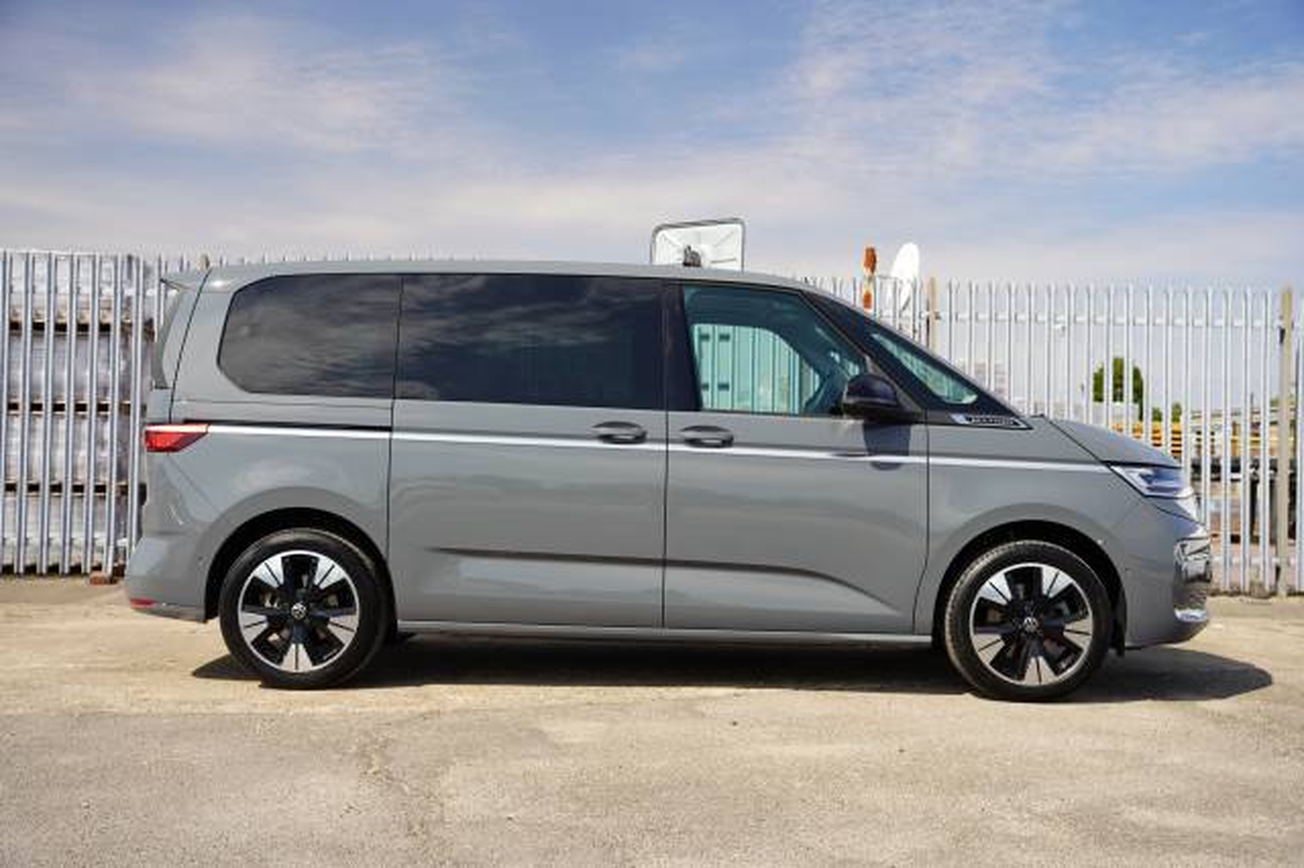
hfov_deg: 46.6
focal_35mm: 42
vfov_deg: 32.0
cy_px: 434
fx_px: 1513
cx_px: 652
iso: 100
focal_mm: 41.8
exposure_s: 1/200
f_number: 5
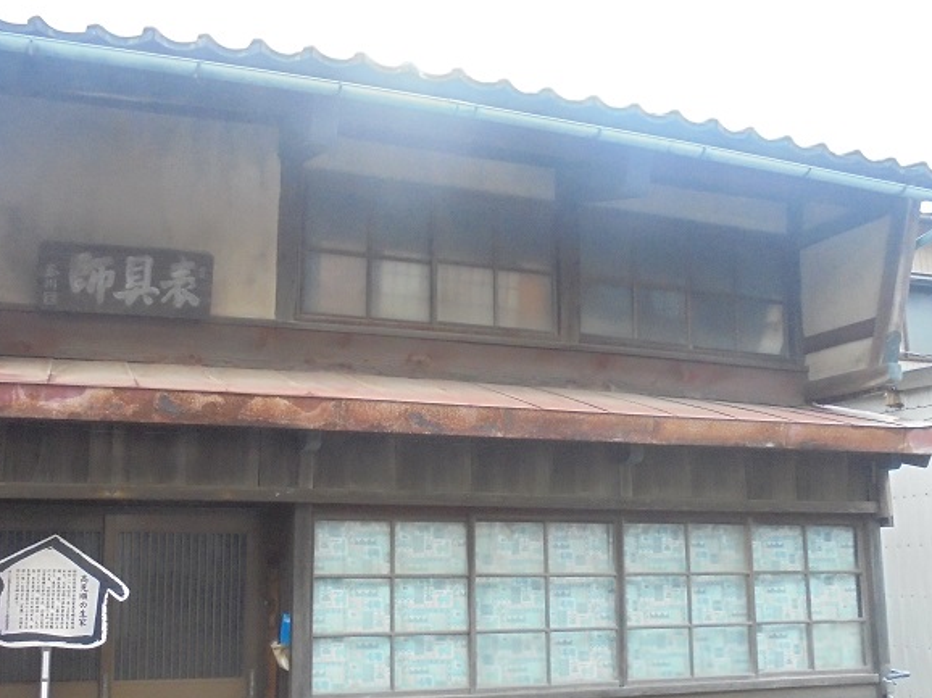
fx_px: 969
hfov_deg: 51.1
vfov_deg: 39.4
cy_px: 424
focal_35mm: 36
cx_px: 382
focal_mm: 4.6
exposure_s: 1/250
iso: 250
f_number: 3.5
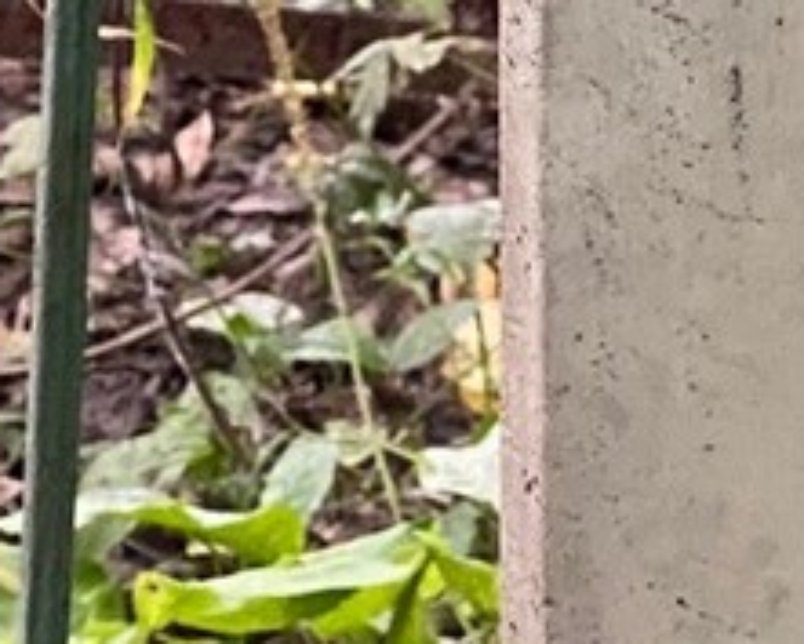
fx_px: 7880
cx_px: 1459
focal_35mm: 331
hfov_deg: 5.7
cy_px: 40
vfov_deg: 4.7
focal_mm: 6
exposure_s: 1/60
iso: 250
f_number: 2
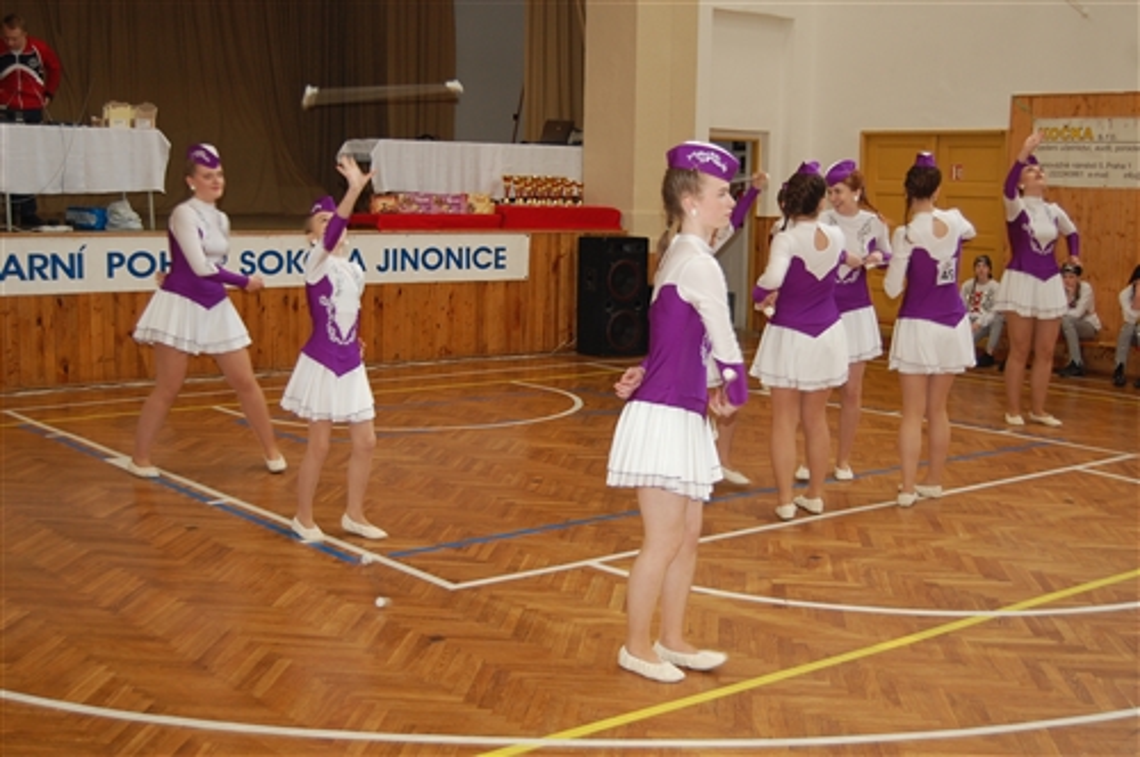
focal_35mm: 46
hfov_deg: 42.4
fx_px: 1471
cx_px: 570
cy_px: 378
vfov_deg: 28.9
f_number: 4.5
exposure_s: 1/60
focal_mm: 31
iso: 400
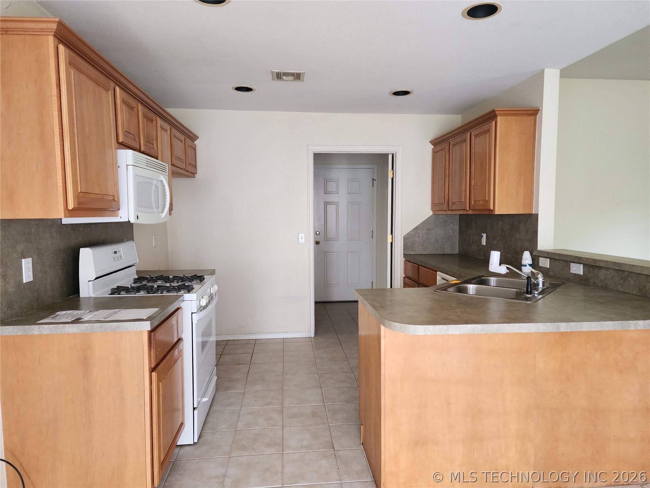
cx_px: 325
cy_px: 244
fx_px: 432
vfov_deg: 58.9
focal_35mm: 23
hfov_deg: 73.9
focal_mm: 6.4
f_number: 1.8
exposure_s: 1/120
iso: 500
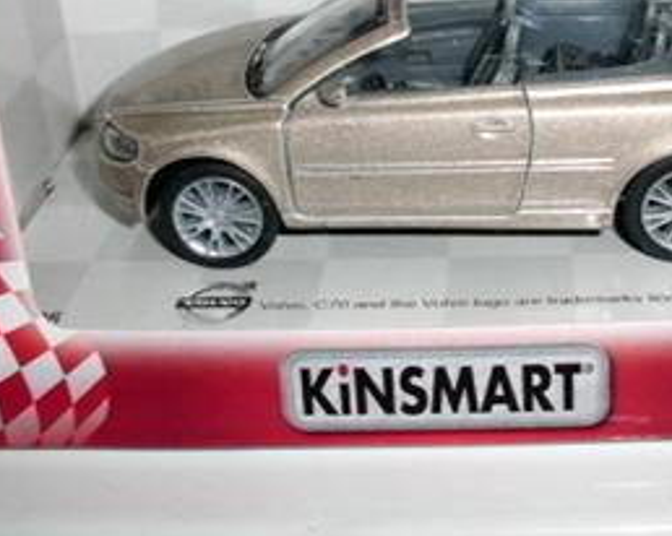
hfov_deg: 30.6
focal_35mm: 61
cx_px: 474
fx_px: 1212
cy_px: 101
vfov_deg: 24.5
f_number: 2.9
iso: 64
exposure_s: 1/60
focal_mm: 6.3
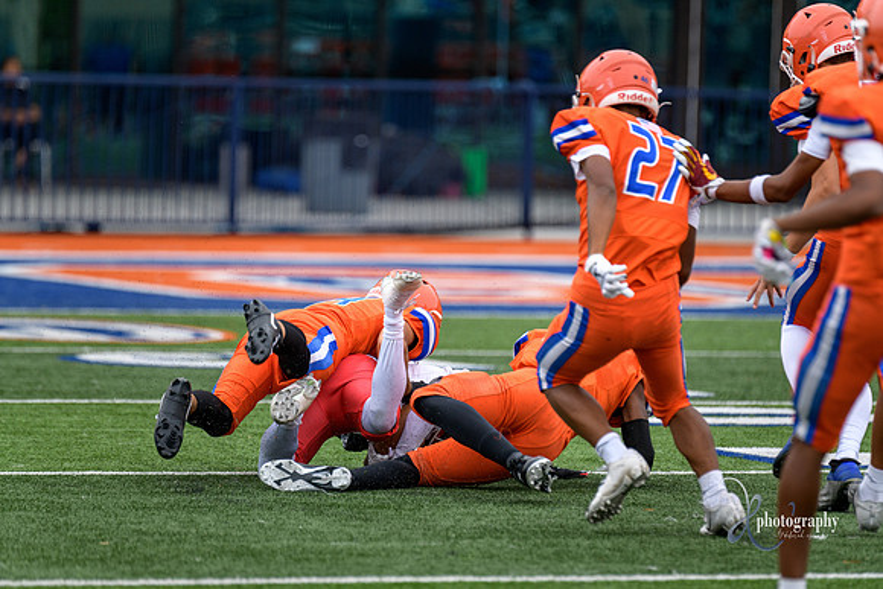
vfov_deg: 4.6
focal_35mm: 300
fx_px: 7360
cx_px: 442
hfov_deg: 6.9
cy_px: 294
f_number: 3.5
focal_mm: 300
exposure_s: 1/1000
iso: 250
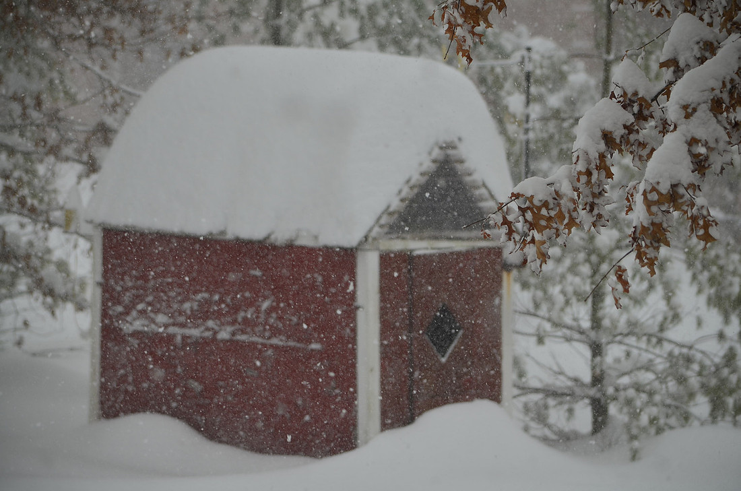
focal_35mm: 188
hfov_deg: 11.0
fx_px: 3852
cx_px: 370
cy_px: 246
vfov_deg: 7.3
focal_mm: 125
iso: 100
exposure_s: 1/400
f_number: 5
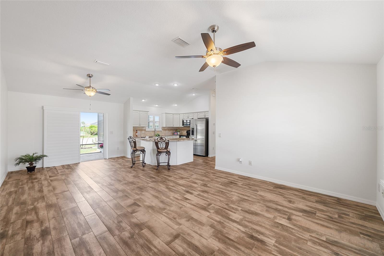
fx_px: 149
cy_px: 128
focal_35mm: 14
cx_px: 192
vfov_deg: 81.2
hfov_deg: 104.3
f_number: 8
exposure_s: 1/2.5
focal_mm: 14
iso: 320
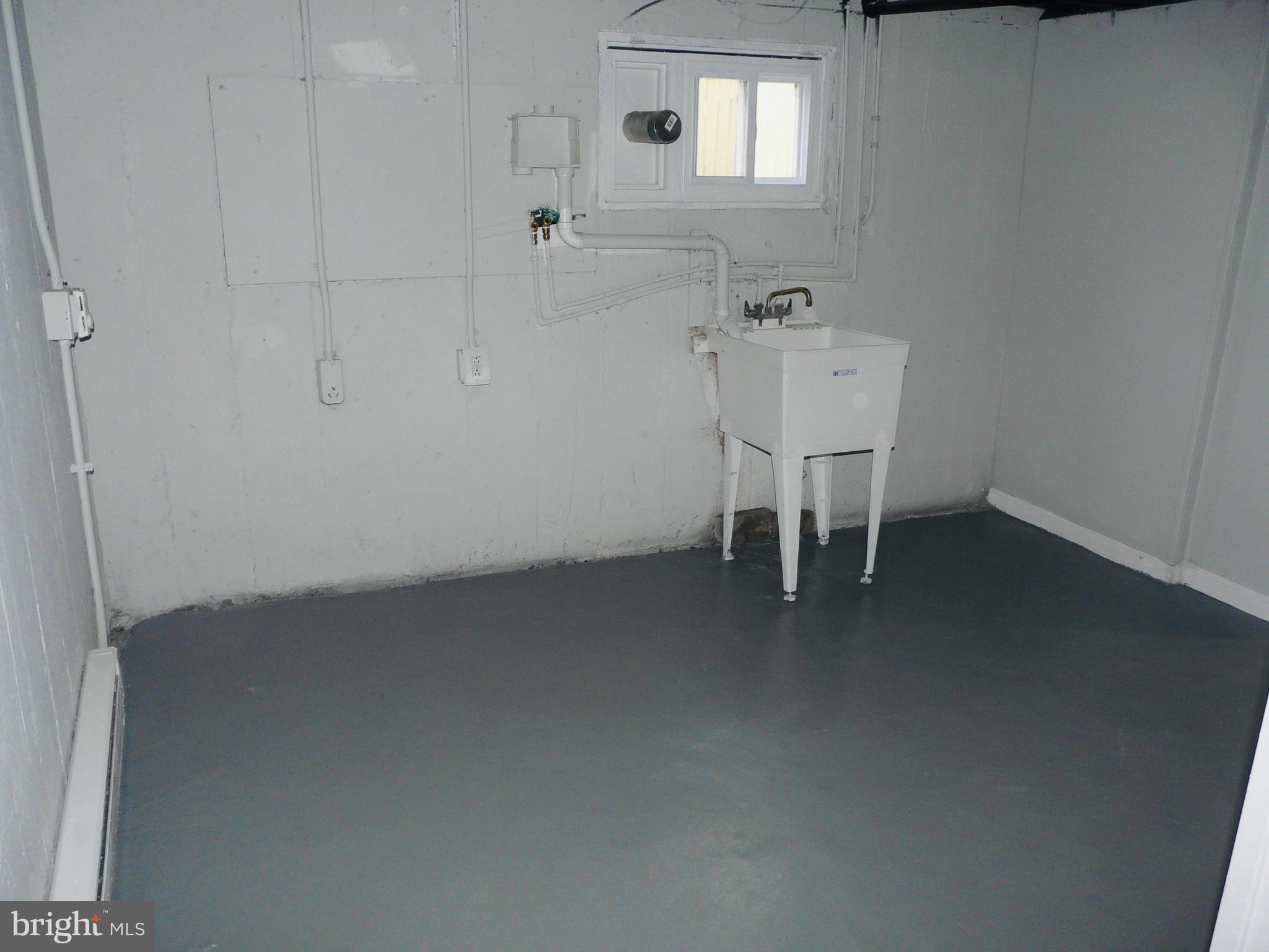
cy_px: 476
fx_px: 1026
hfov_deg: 63.4
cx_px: 634
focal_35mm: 28
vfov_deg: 49.7
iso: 100
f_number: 2.8
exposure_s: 1/30
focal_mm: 4.6
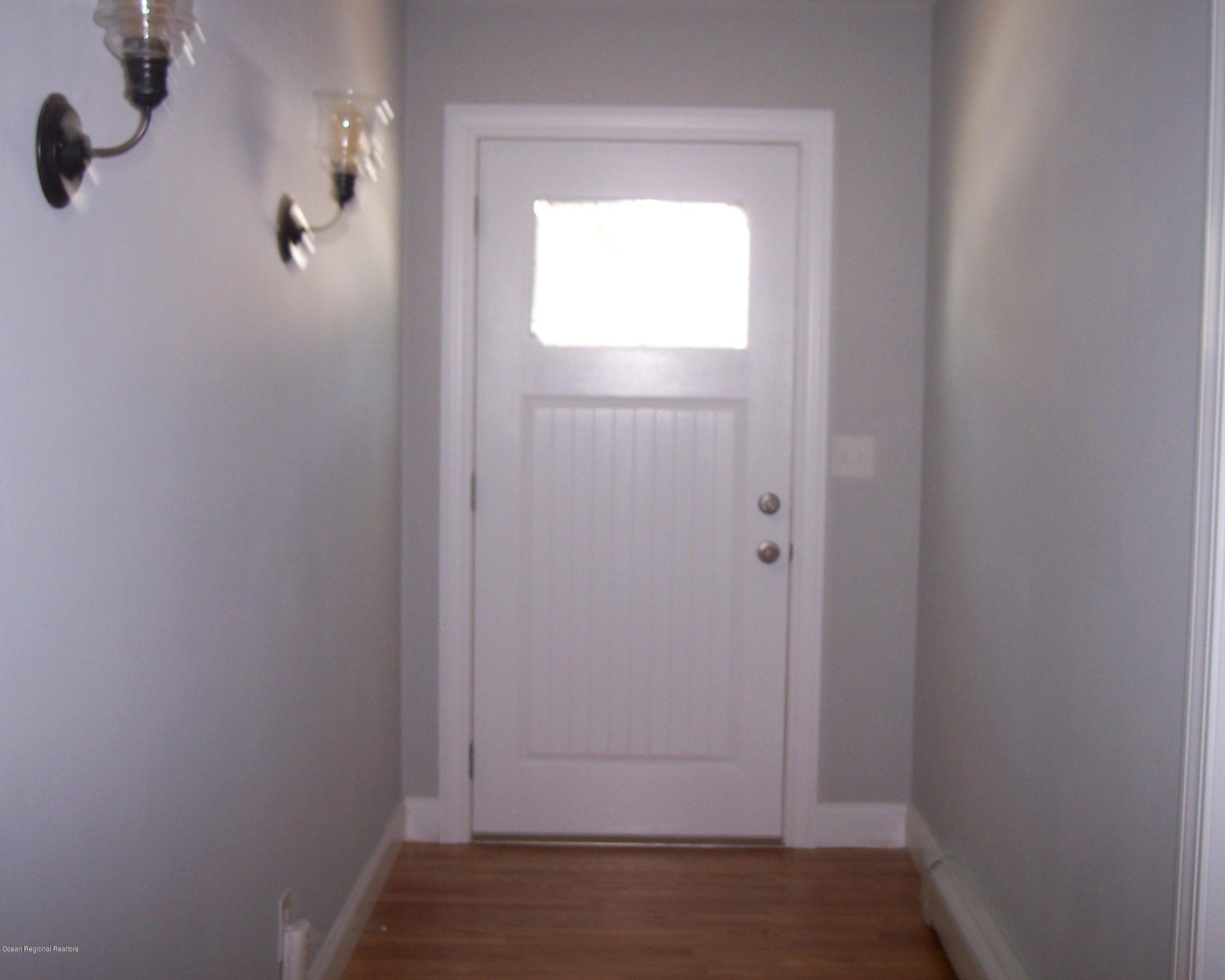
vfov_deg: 34.9
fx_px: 1559
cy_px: 451
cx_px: 654
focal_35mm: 43
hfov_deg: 42.9
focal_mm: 8
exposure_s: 1/30
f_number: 2.8
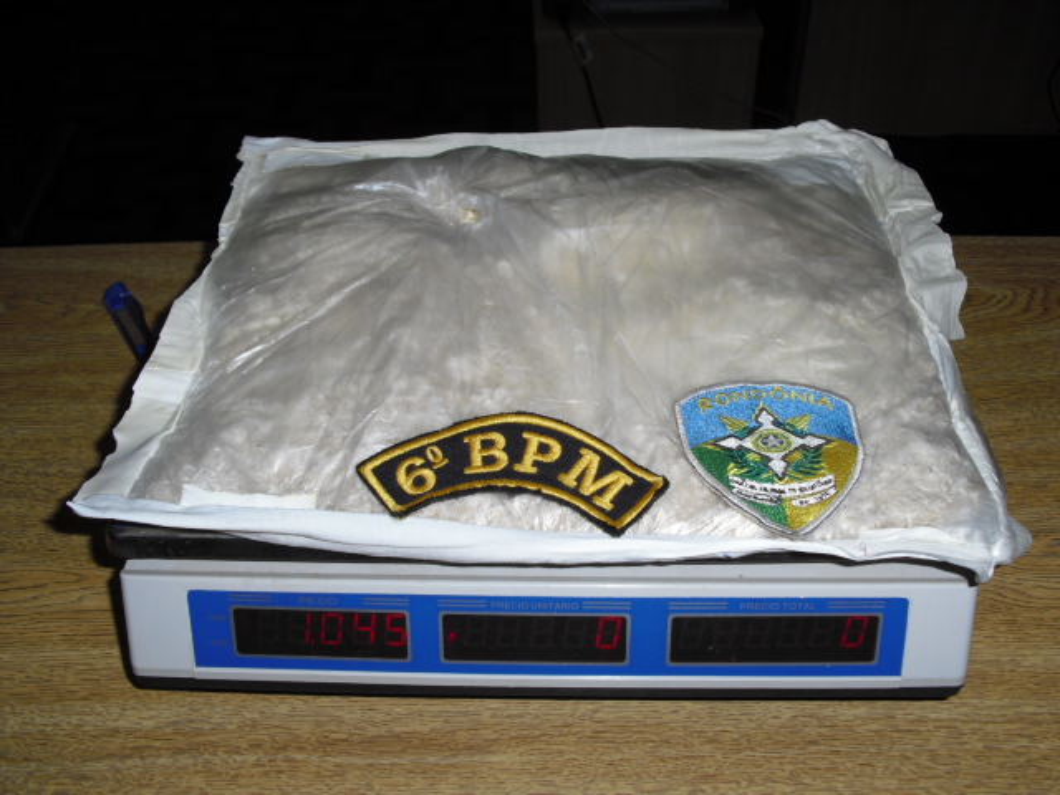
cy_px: 398
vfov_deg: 39.7
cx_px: 530
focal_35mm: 36
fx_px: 1102
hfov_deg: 51.4
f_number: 3.1
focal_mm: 6.3
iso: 64
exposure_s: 1/100
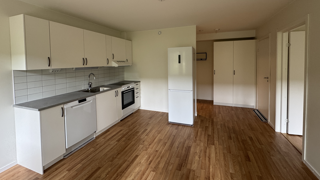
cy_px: 67
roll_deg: +1.0
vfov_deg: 66.0
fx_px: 136
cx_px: 164
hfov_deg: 99.3
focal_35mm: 16
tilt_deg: -1.8
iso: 200
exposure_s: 1/50
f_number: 2.2
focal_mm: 2.22
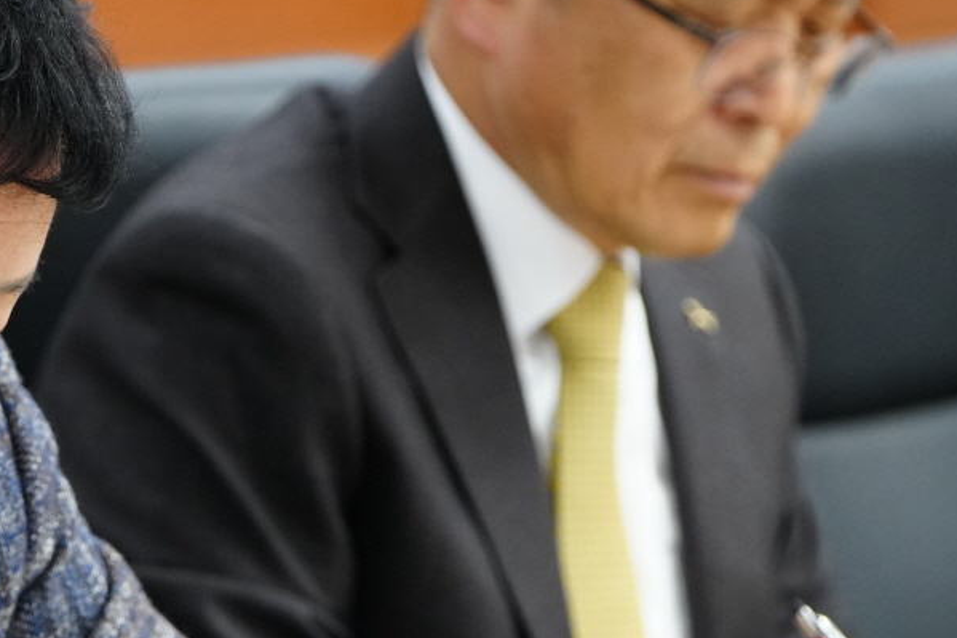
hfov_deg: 4.5
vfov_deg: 3.0
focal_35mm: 463
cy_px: 449
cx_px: 144
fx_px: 12304
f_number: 2.8
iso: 2000
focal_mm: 154
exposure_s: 1/250
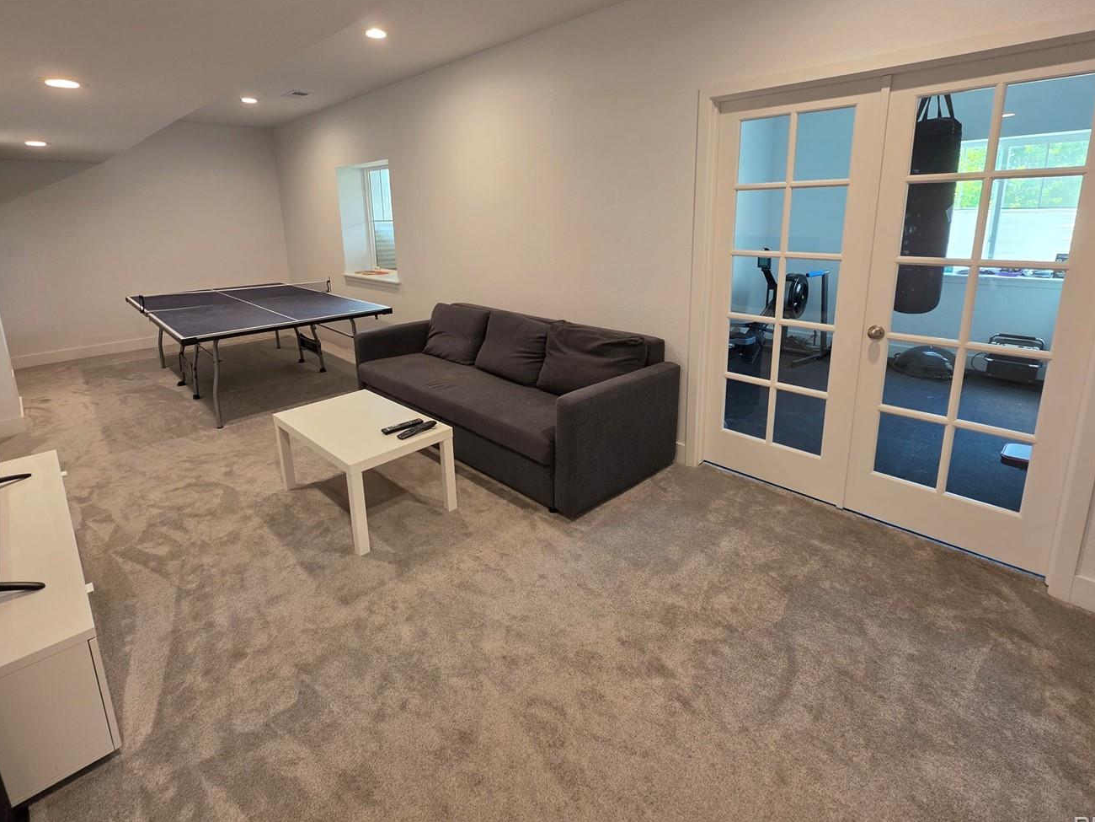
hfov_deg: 94.5
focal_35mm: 16
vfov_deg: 77.4
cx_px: 537
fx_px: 506
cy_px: 338
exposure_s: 1/35.7
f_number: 1.9
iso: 80
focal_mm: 2.2
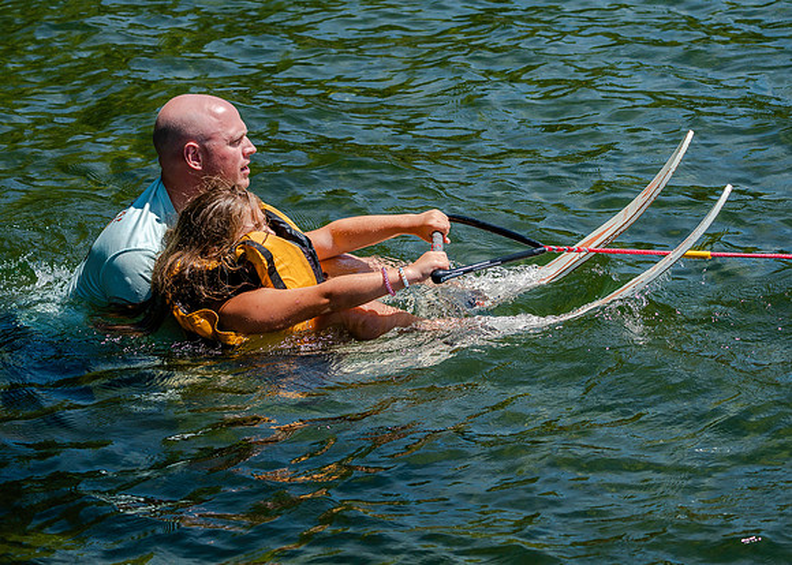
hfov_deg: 14.6
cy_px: 195
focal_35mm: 137
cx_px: 414
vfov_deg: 10.4
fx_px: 3089
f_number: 4.5
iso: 320
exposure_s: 1/1600
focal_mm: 100
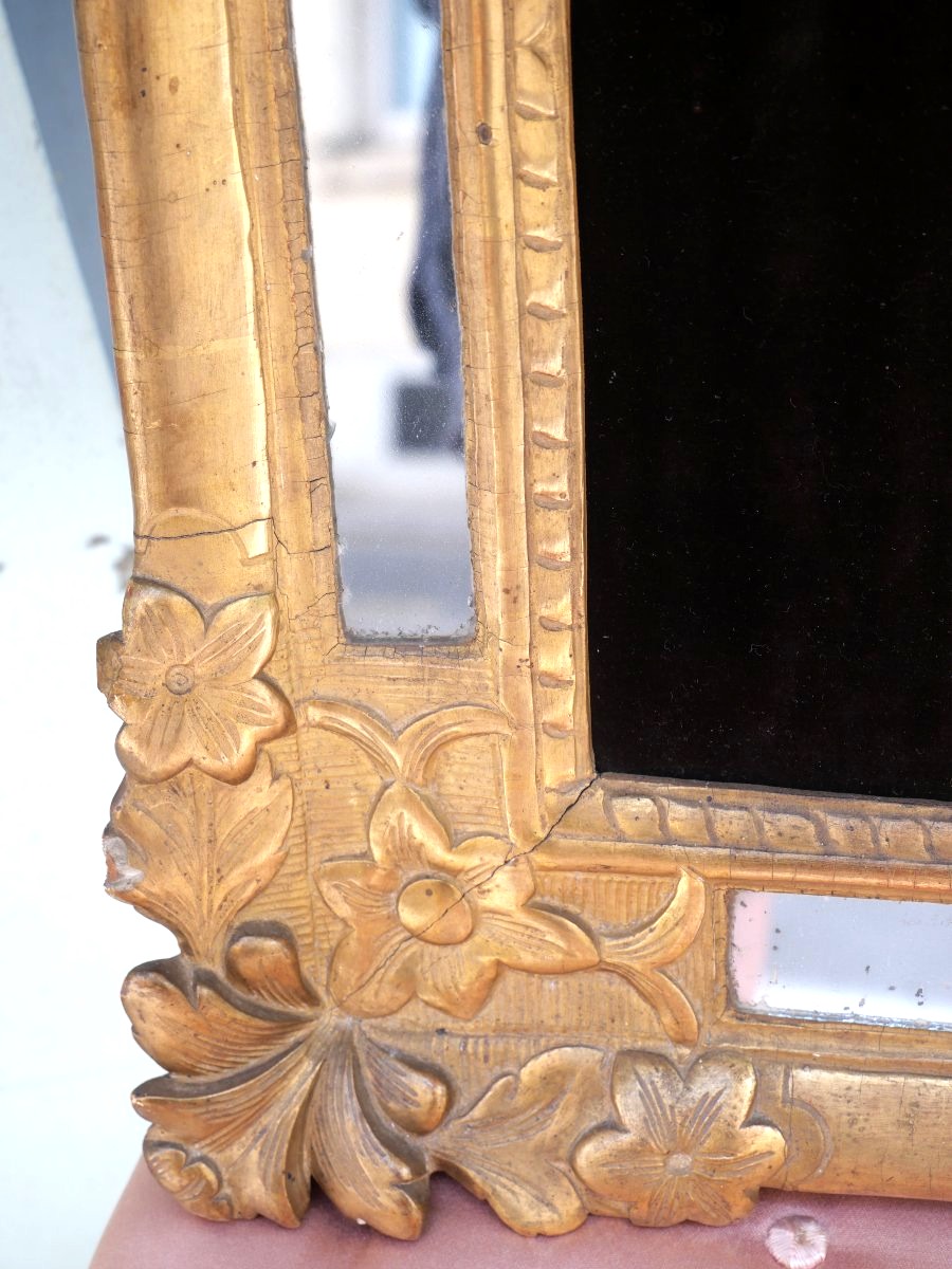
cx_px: 476
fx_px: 2420
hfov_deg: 22.3
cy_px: 634
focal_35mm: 66
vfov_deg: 29.4
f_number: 5.1
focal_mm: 33
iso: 200
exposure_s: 1/80
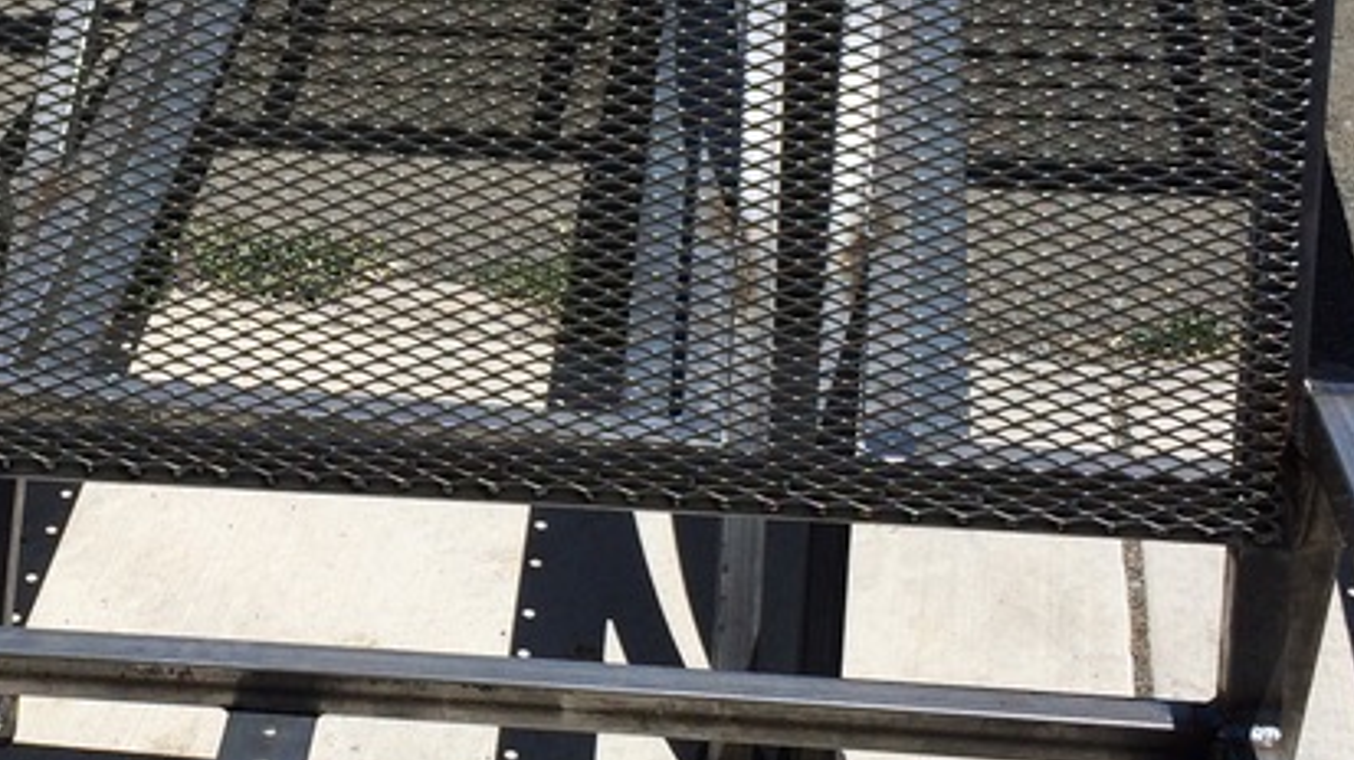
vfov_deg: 14.9
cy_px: 288
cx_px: 233
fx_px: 2907
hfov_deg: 25.7
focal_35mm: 81
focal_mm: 4.12
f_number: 2.2
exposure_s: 1/4566
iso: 40
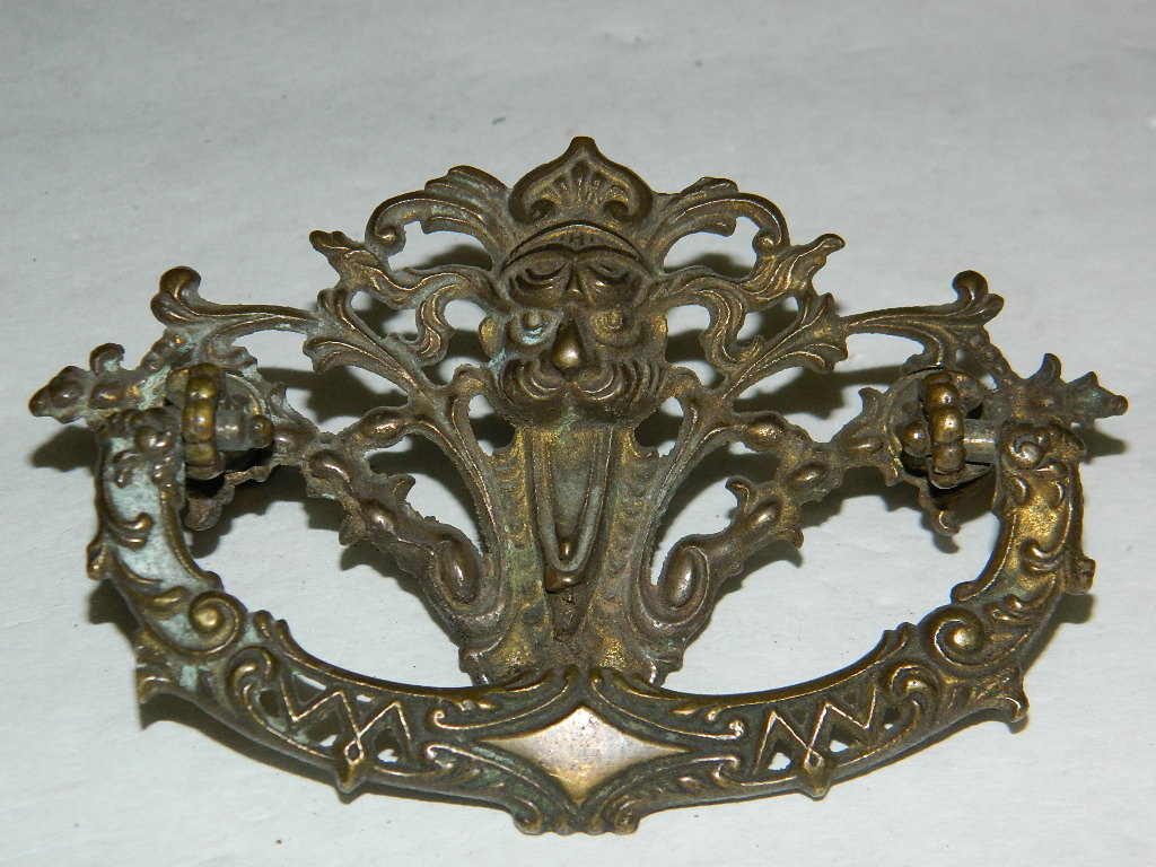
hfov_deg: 19.1
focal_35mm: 103
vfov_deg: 14.4
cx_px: 578
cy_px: 434
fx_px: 3440
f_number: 4.5
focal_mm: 18.6
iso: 200
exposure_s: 1/60
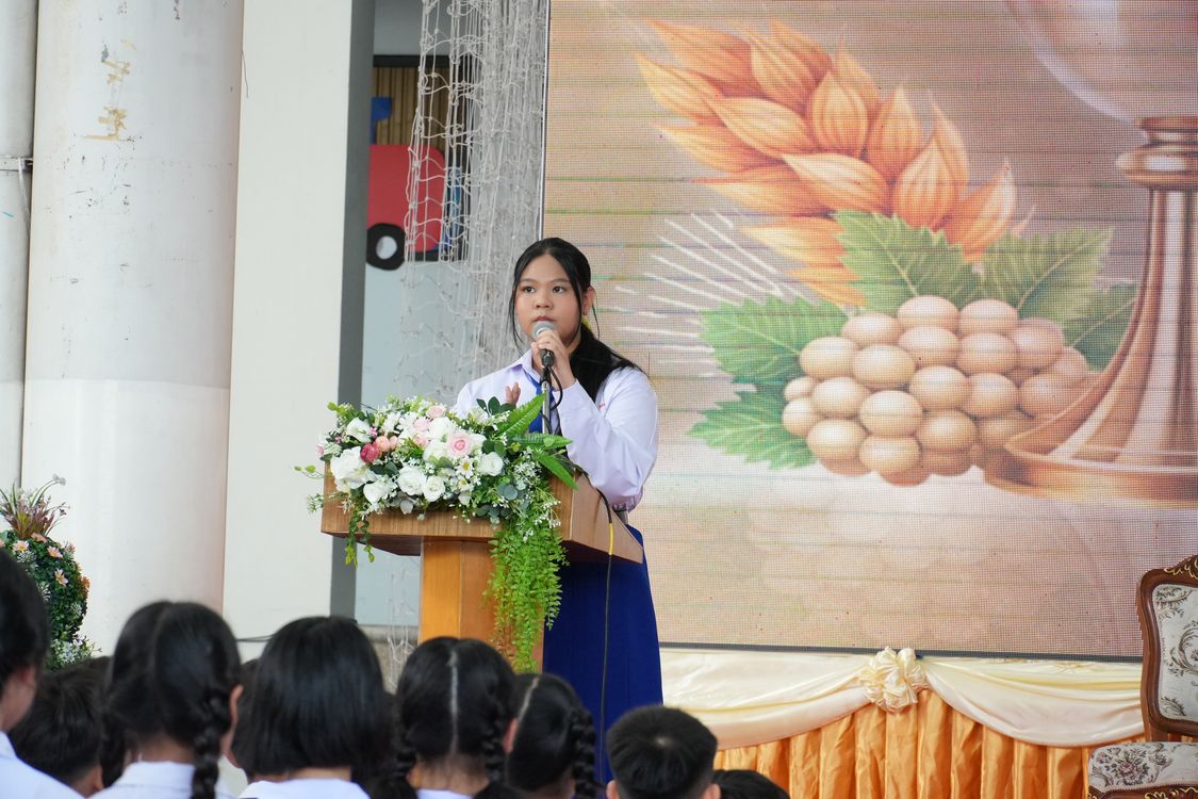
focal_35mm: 202
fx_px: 6738
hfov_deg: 10.2
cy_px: 400
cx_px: 599
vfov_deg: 6.8
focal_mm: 135
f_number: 5.6
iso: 2000
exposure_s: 1/250
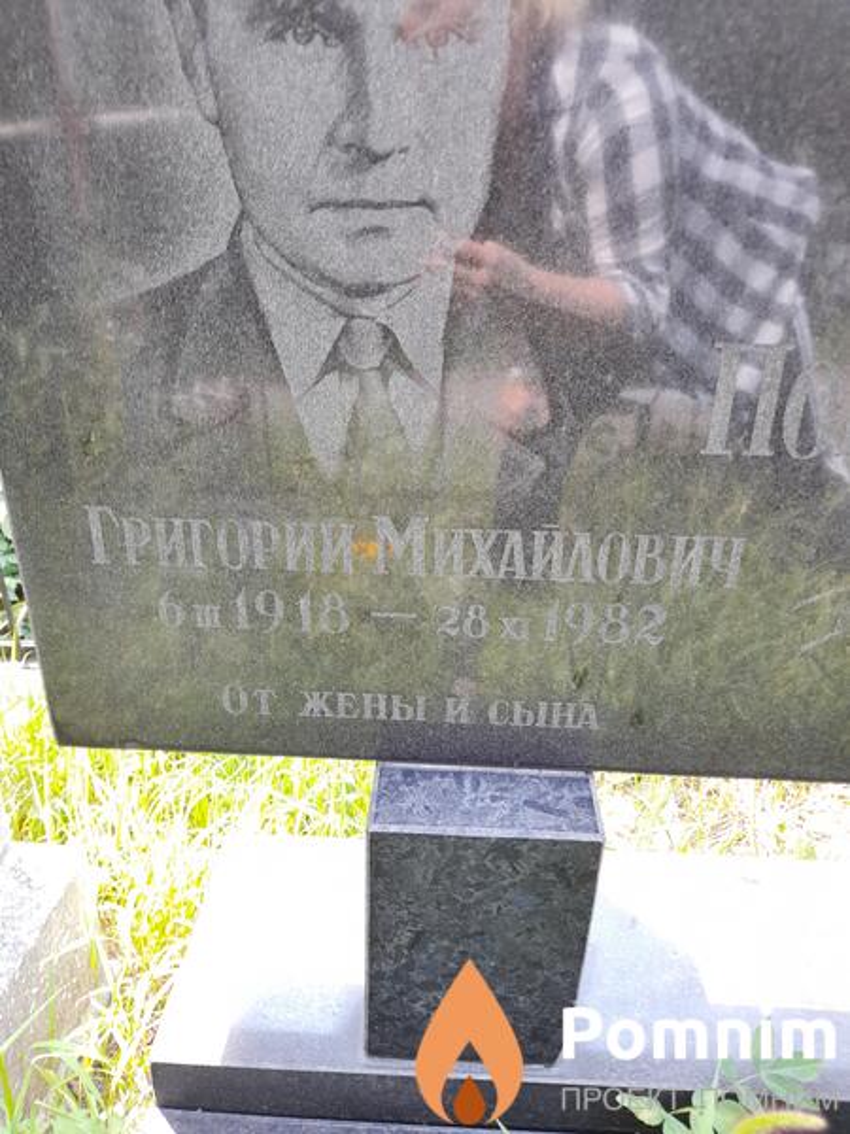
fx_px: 819
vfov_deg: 69.4
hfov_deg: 54.9
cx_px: 425
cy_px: 567
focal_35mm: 25
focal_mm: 4.6
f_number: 2
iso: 50
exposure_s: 1/50
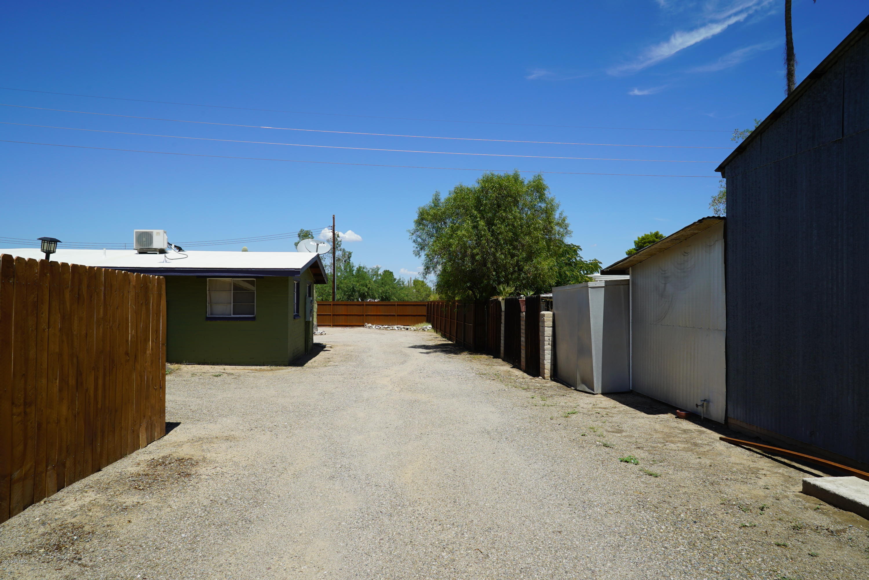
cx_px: 434
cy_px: 290
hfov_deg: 71.5
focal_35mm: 25
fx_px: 604
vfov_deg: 51.3
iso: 100
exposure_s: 1/125
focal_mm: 25
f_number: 14
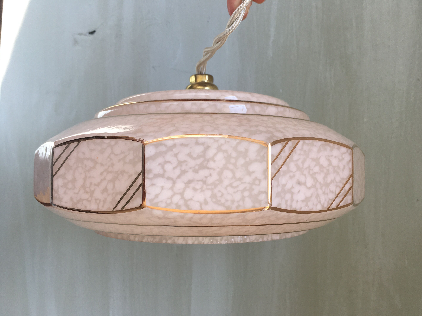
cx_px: 218
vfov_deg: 46.8
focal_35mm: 30
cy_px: 161
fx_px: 366
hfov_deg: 60.0
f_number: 2.2
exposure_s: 1/100
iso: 25
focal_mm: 4.15
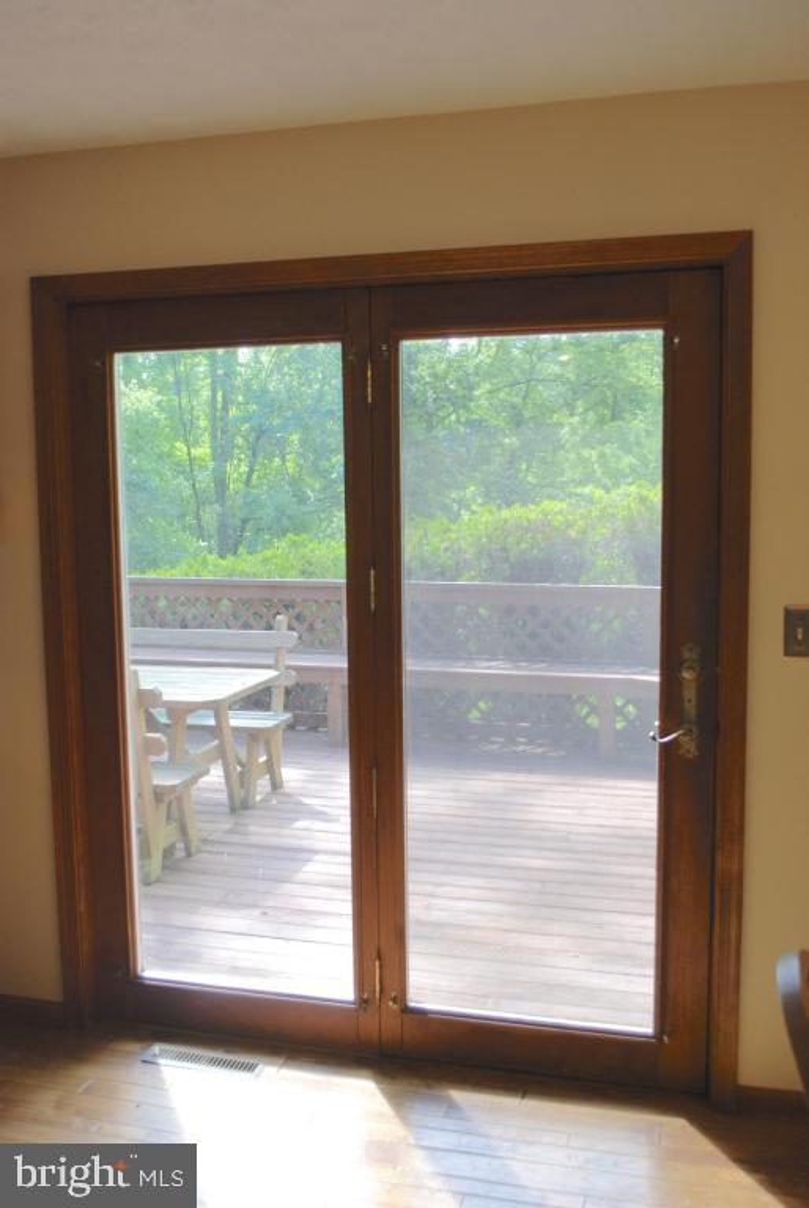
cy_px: 604
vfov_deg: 53.1
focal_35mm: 36
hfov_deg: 37.0
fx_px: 1210
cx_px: 404
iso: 200
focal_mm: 24
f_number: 4.2
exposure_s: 1/80
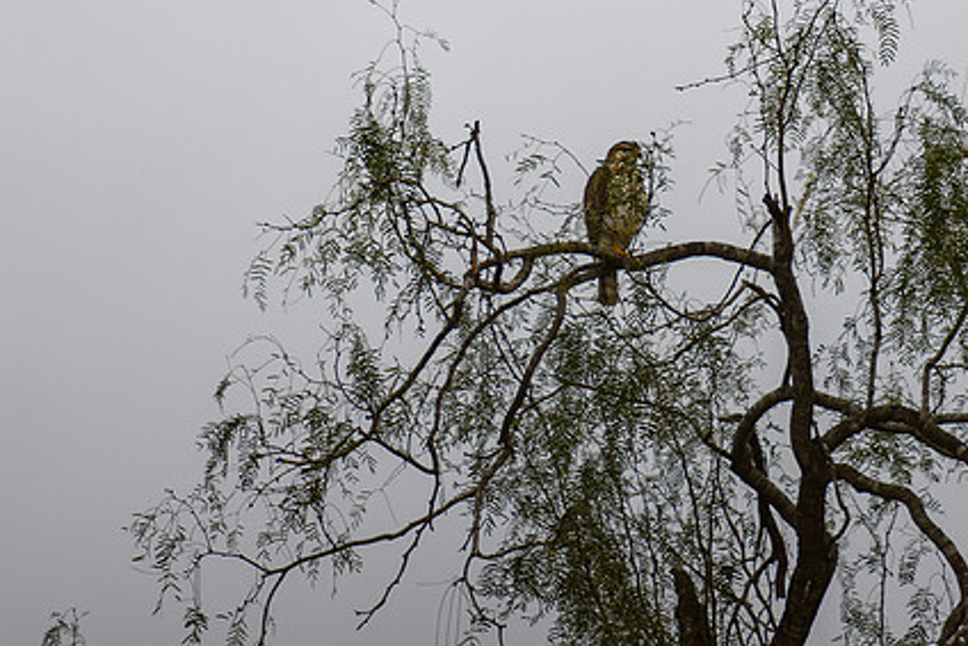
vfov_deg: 2.6
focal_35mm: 520
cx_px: 594
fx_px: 13986
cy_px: 280
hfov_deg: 4.0
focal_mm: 200
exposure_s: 1/1000
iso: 100
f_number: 2.8
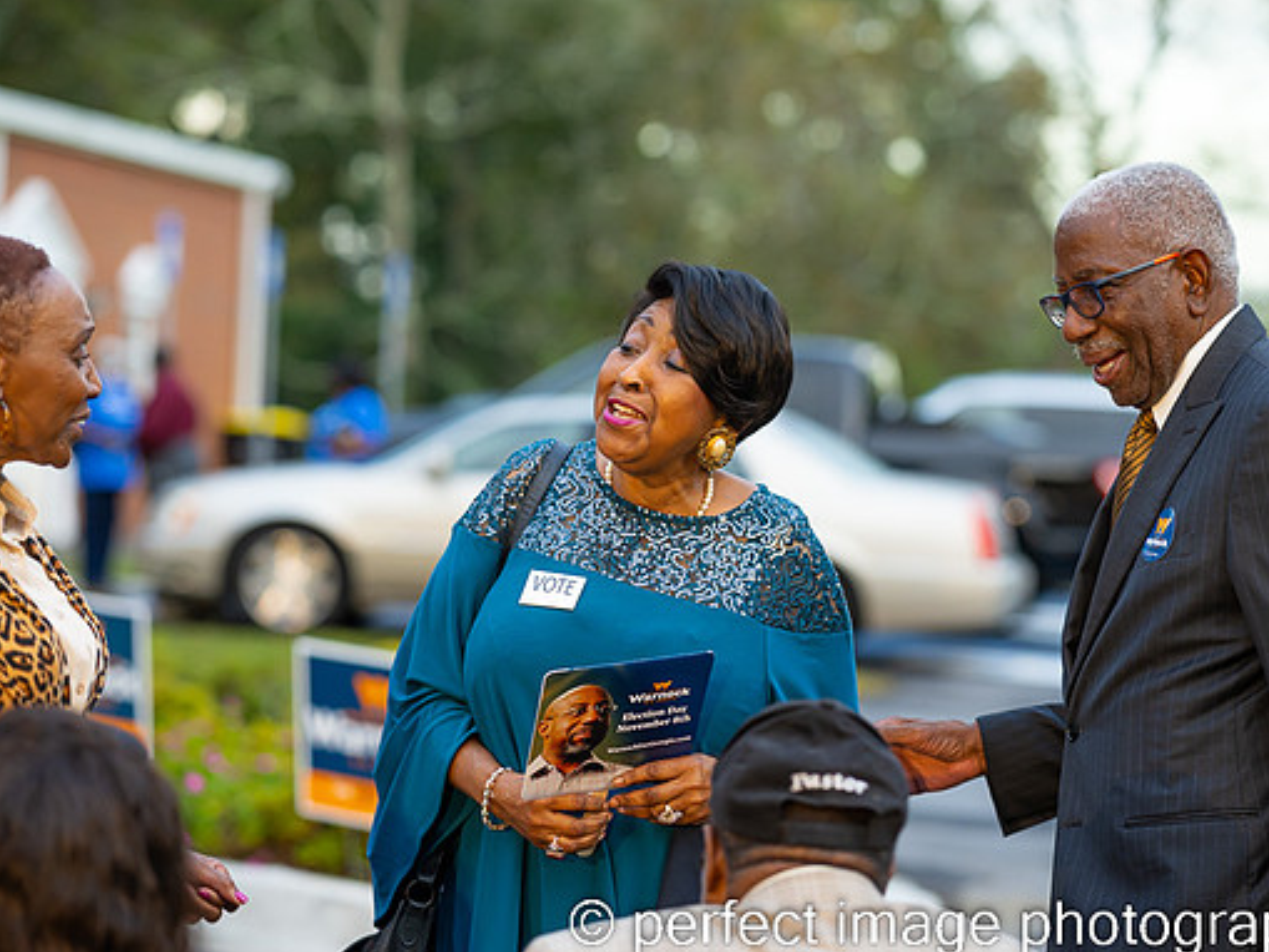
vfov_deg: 12.9
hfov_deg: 17.1
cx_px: 638
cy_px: 477
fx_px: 4217
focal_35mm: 115
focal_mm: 105
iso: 800
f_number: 2.8
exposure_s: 1/160
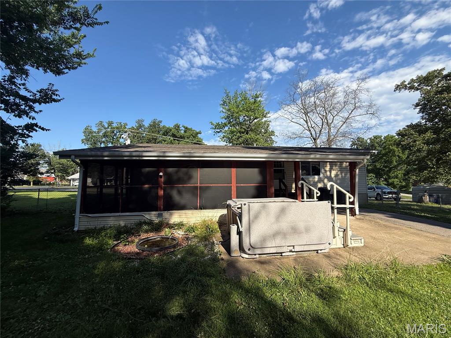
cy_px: 169
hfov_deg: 102.1
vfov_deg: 85.7
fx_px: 182
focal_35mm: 14
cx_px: 226
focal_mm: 2.22
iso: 50
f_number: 2.2
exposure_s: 1/1339
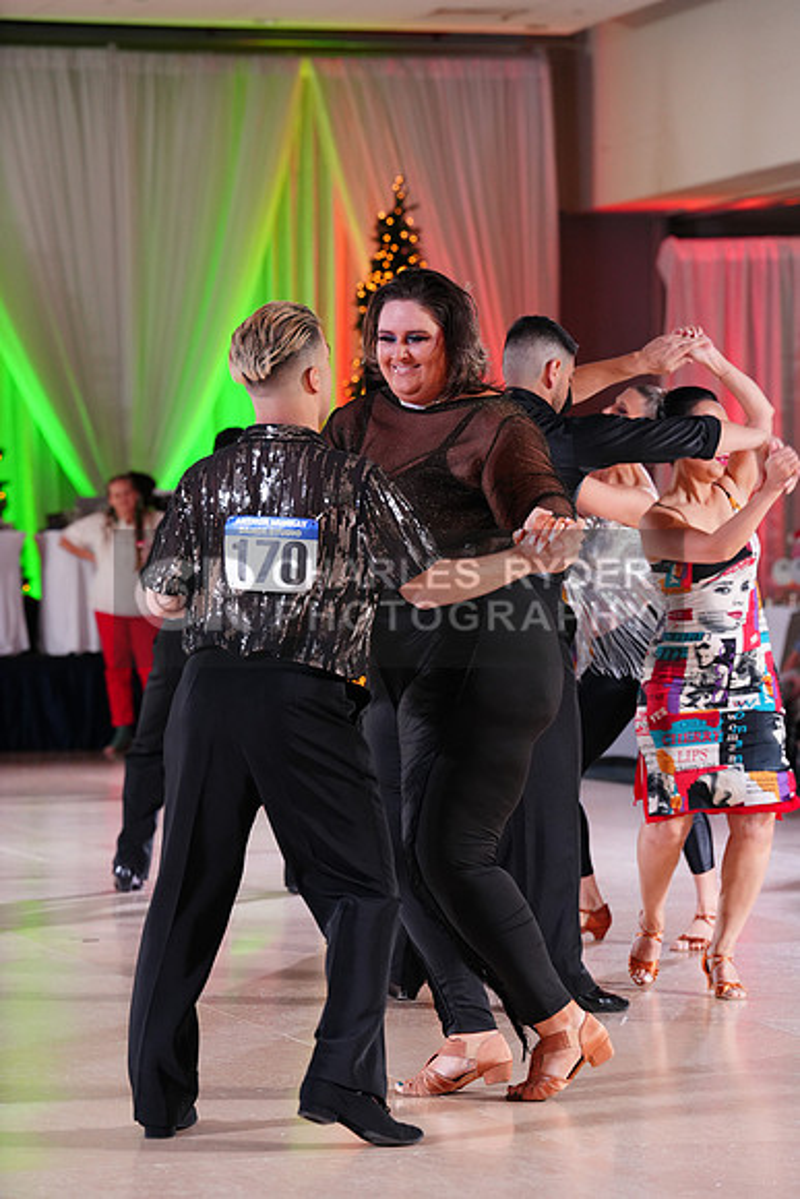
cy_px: 600
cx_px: 400
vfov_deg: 13.9
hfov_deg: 9.3
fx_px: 4930
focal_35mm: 148
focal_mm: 148
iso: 1600
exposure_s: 1/200
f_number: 5.6
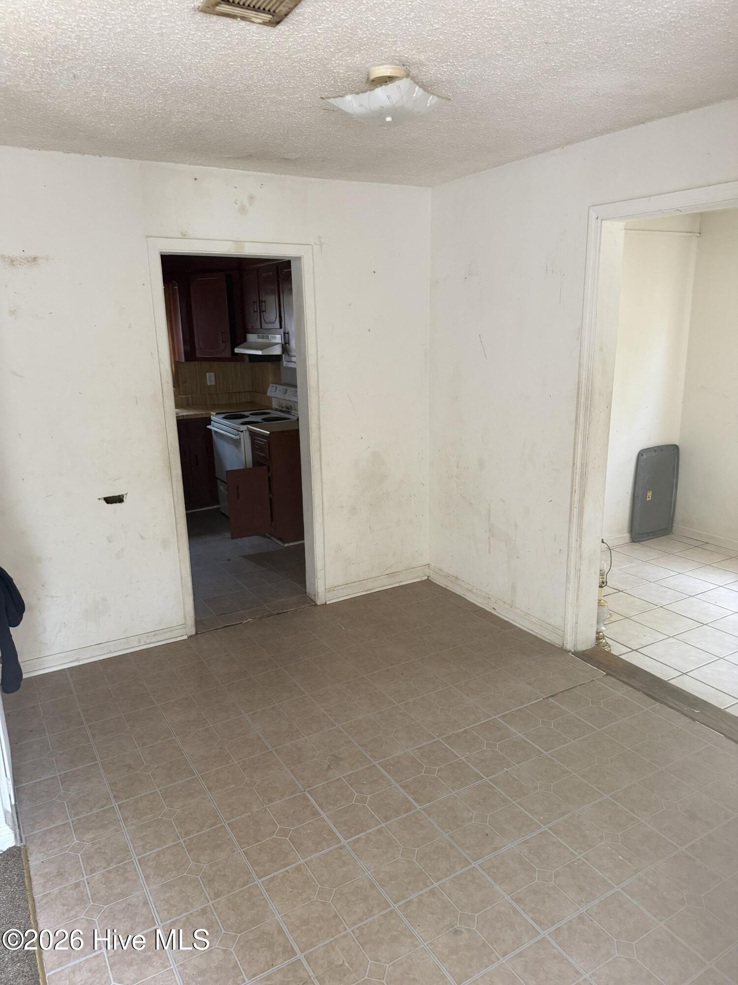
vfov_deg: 71.6
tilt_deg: -13.0
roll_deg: +2.7
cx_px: 369
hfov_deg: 56.8
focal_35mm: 24
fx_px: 682
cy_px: 492
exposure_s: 1/60
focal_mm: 6.76
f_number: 1.78
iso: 250
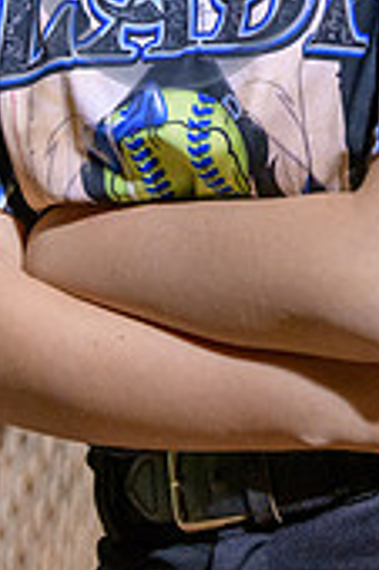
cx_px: 235
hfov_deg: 4.7
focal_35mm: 292
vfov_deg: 7.0
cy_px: -174
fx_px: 4620
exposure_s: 1/250
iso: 4000
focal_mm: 110
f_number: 5
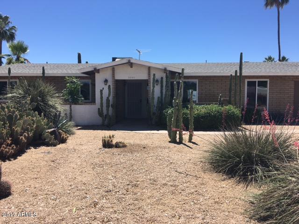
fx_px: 250
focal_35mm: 29
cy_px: 112
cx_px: 150
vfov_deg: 48.2
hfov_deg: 61.7
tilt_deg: -3.3
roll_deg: -0.8
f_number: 2.2
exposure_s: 1/1508
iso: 25
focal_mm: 4.15
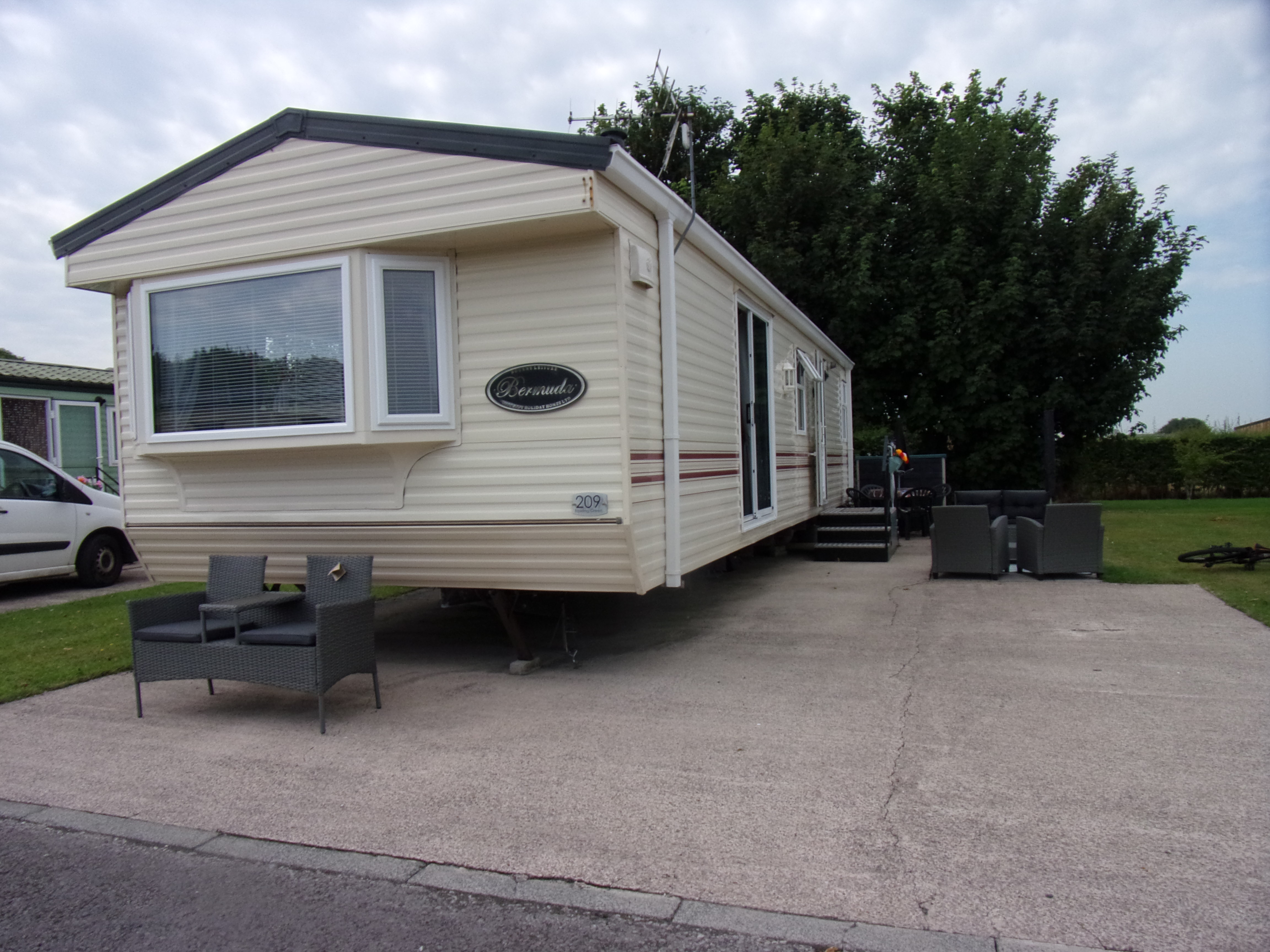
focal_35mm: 24
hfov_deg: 71.6
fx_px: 881
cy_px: 476
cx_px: 635
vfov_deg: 56.8
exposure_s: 1/1100
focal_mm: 4.3
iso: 80
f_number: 3.3
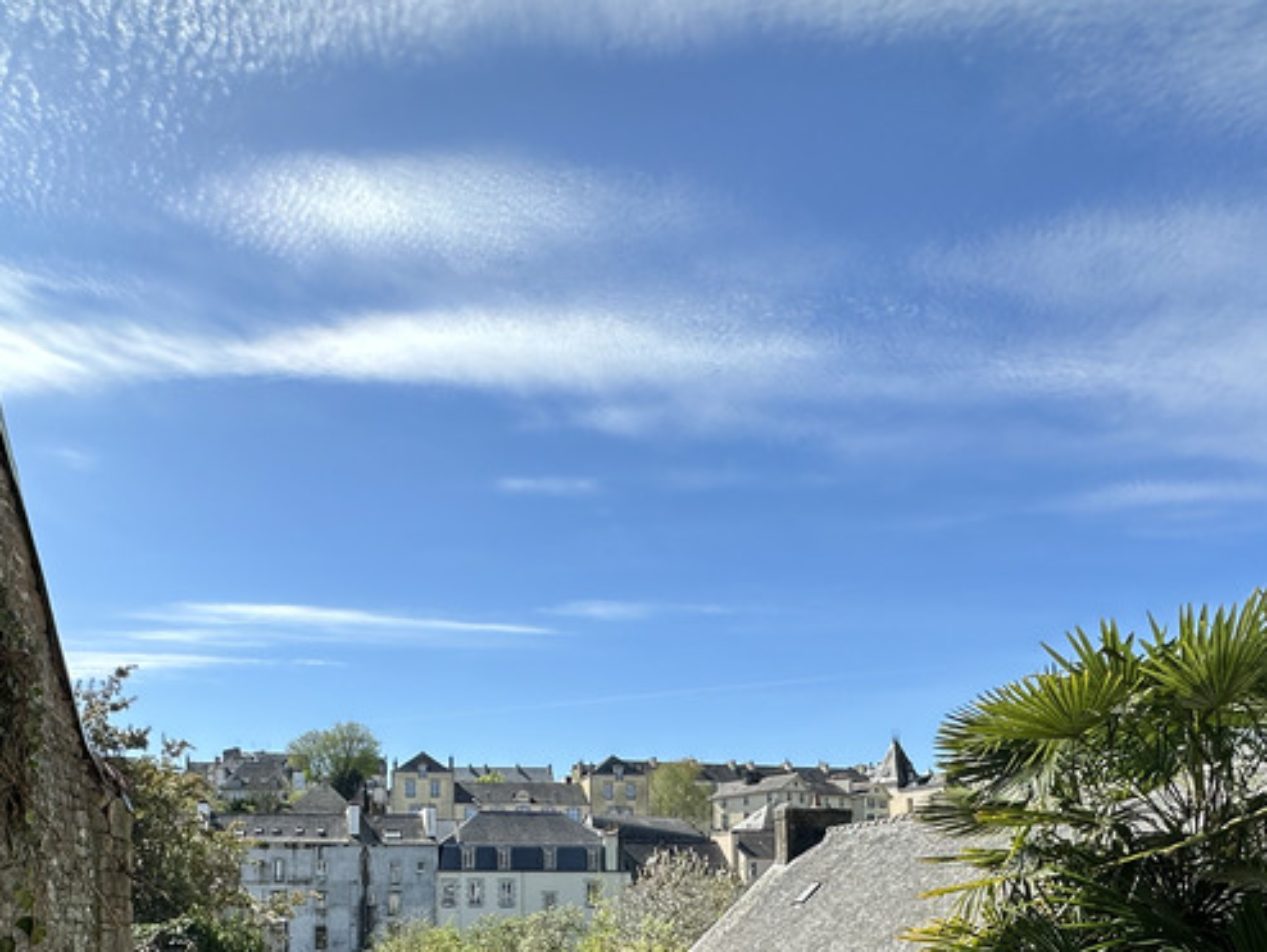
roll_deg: +0.1
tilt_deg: +2.6
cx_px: 495
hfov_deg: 61.0
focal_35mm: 29
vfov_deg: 43.7
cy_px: 870
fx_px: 1062
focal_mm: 2.22
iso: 40
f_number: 2.2
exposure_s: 1/1715
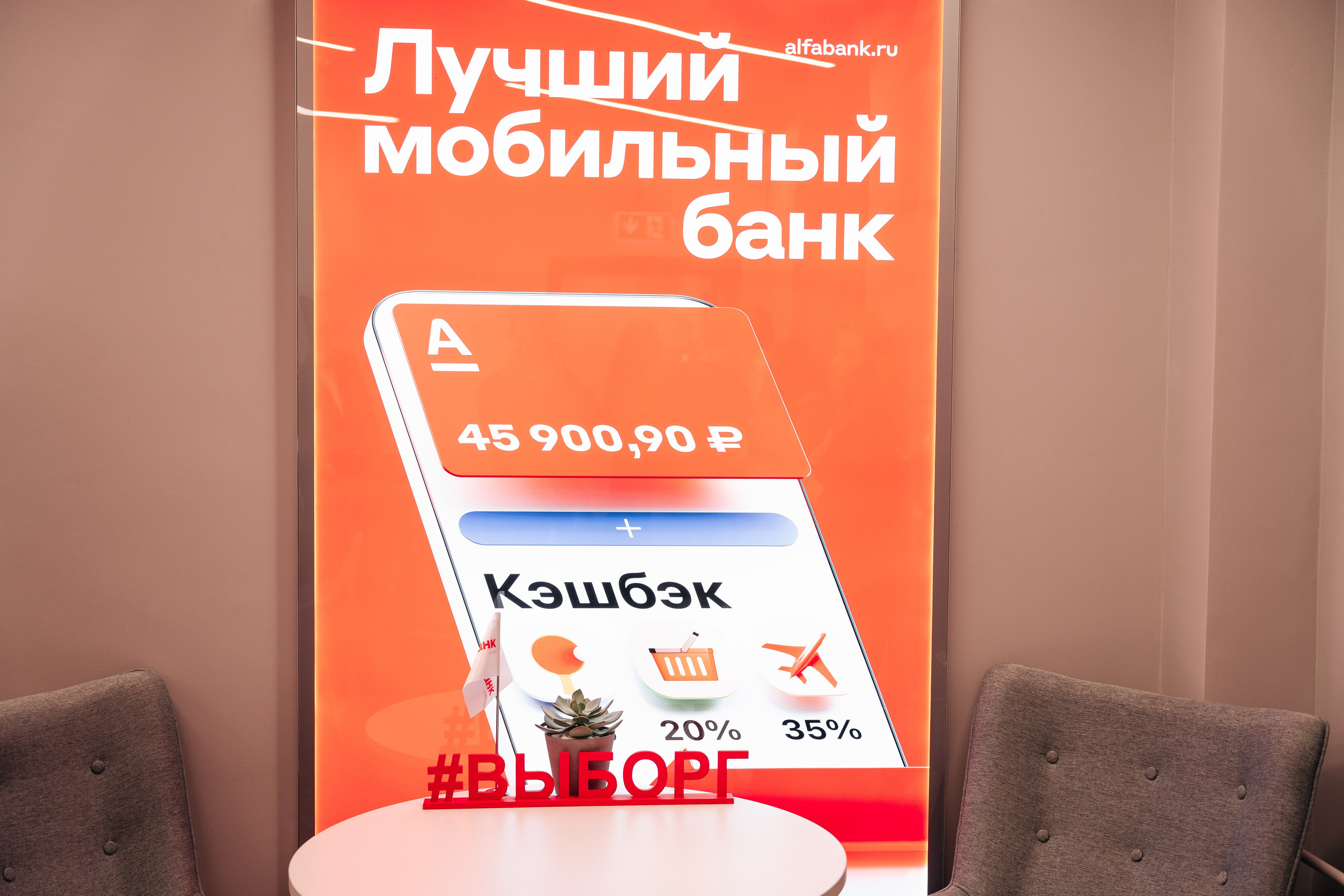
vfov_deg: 29.4
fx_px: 1706
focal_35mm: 46
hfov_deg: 43.0
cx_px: 672
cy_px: 448
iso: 640
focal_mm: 45.7
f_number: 2.8
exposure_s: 1/125
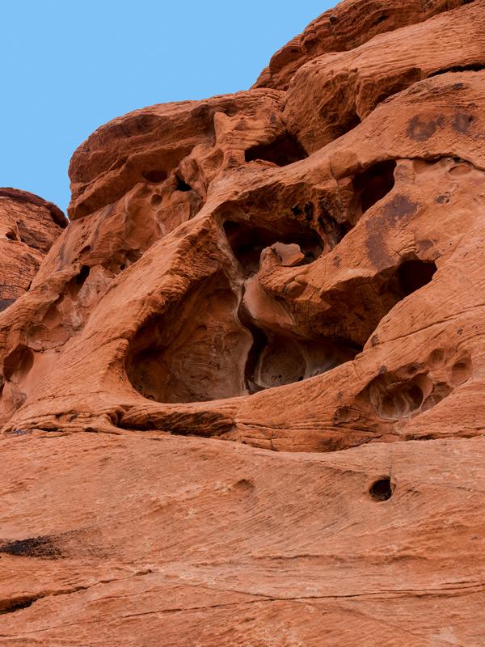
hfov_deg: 21.0
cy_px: 324
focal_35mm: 70
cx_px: 242
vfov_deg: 27.8
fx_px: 1308
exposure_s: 1/640
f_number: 6.3
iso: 800
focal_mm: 35
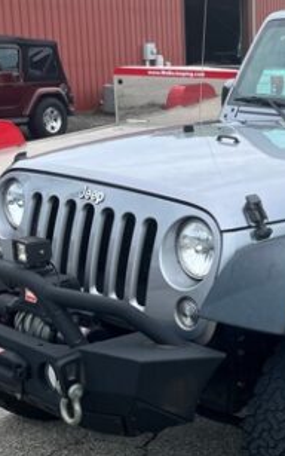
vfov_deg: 29.8
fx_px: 857
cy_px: 236
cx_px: 376
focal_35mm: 69
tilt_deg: -12.3
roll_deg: +0.2
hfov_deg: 17.6
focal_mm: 5.1
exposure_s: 1/1600
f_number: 1.6
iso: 50
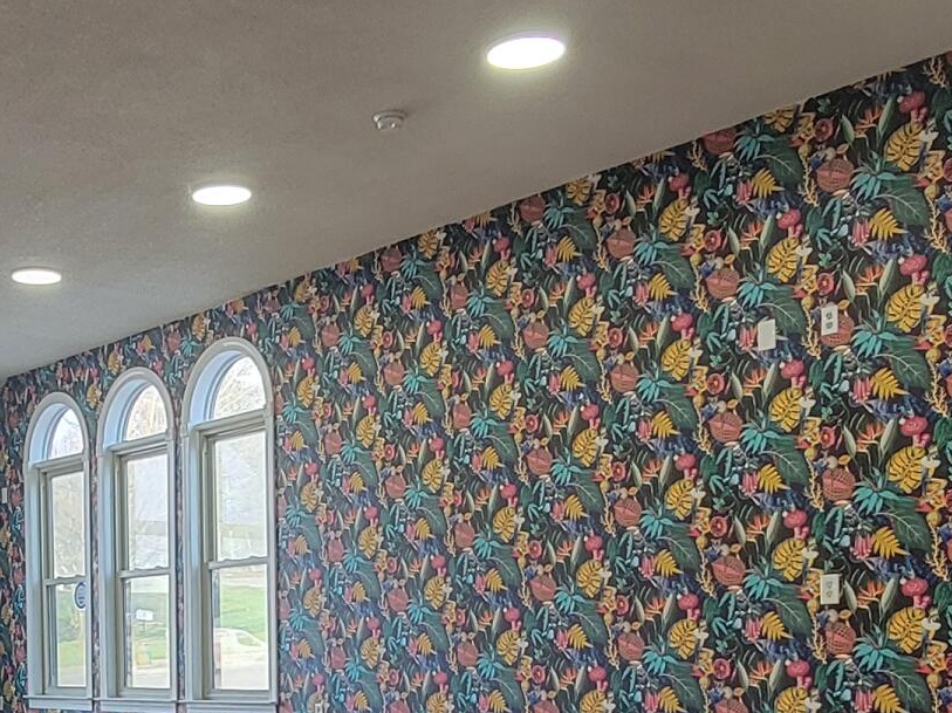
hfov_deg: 37.7
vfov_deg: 28.4
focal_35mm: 48
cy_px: 707
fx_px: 1319
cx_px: 142
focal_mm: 2.2
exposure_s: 1/60
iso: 125
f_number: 2.2
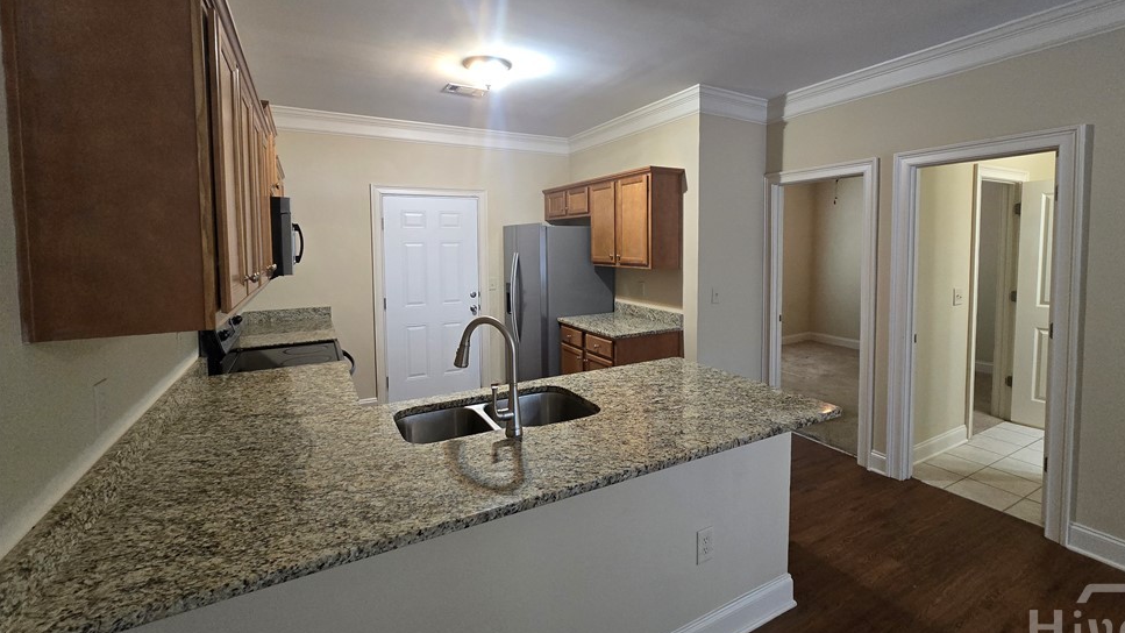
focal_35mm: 15
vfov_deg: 70.2
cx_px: 593
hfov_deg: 102.9
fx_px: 447
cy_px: 275
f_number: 2.2
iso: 800
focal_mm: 2.2
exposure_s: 1/60
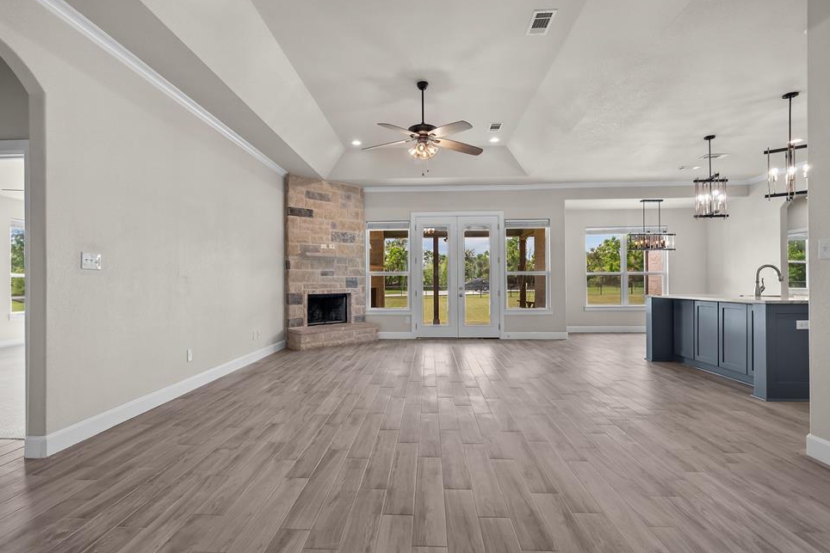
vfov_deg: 70.5
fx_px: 392
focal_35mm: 17
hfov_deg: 93.2
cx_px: 400
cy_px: 283
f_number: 8
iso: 640
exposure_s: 1/5
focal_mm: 16
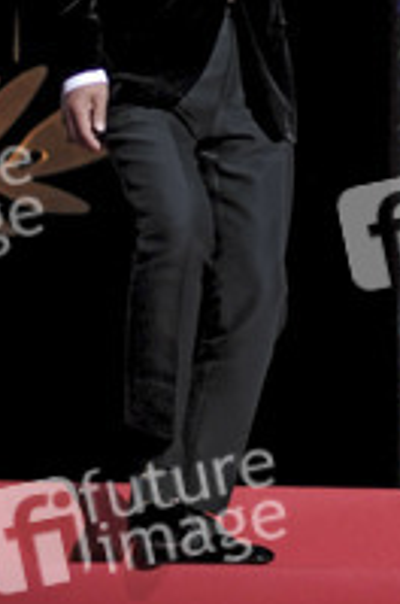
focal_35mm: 169
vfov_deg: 12.1
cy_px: 67
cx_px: 218
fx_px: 2826
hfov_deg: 8.1
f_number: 1.2
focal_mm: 56
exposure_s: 1/800
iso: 1000
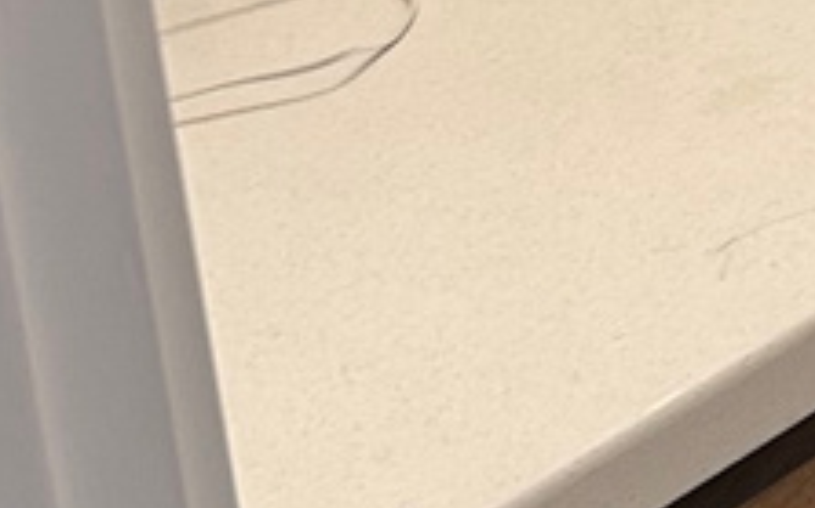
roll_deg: +2.3
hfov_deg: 10.0
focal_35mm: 190
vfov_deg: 6.6
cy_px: -566
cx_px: 1769
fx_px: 4217
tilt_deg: -16.4
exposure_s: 1/120
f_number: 1.5
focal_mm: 5.7
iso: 100
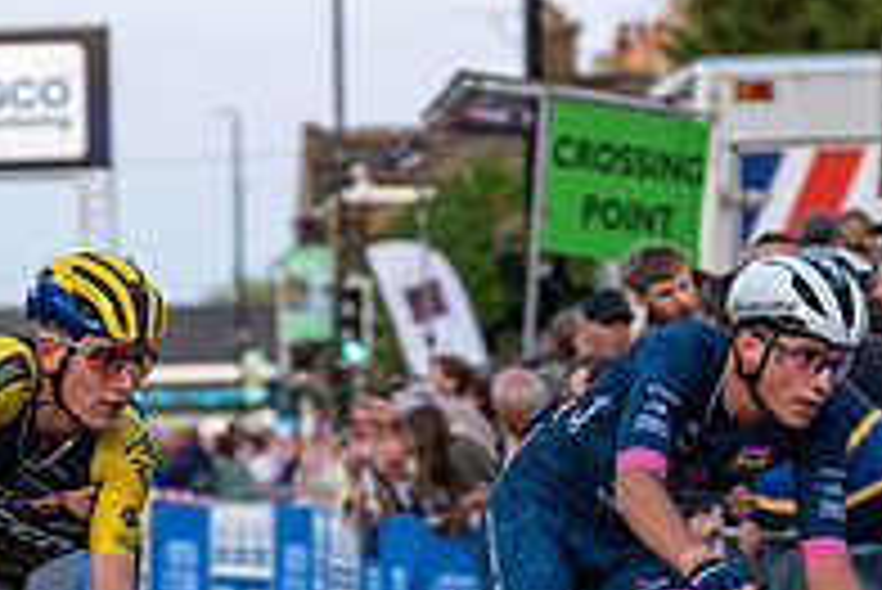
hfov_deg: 8.0
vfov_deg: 5.4
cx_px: 63
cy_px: 633
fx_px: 6252
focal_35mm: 255
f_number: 3.2
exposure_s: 1/640
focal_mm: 86
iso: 1000
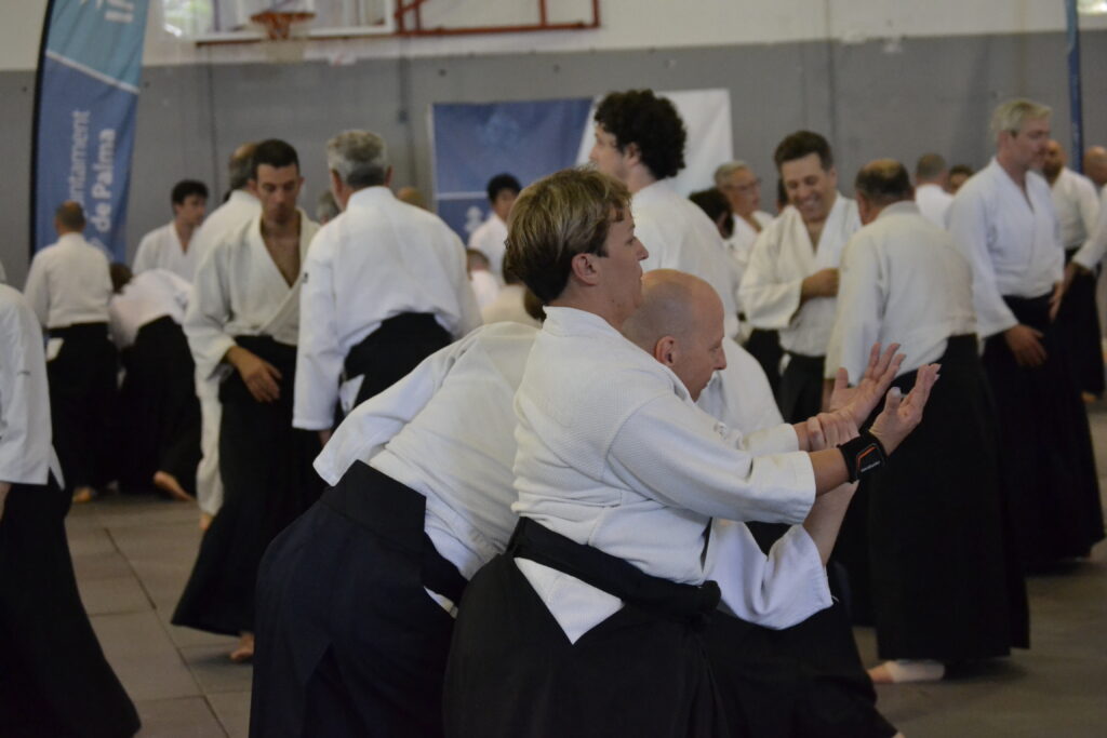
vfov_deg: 16.6
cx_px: 554
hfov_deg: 24.6
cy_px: 369
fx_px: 2537
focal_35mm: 82
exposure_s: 1/320
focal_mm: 55
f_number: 4
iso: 3200
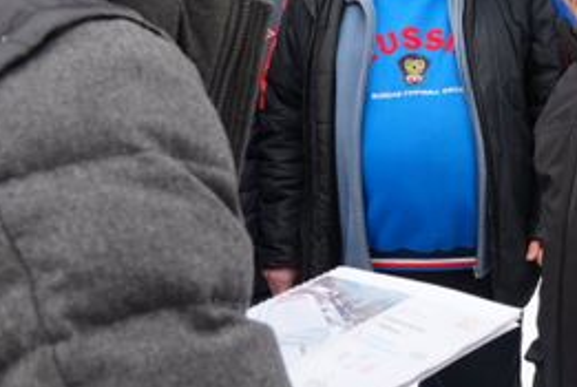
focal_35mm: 64
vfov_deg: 21.1
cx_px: 578
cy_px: 88
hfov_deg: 29.3
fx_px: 1028
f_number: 6.3
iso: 500
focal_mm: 24
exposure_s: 1/160
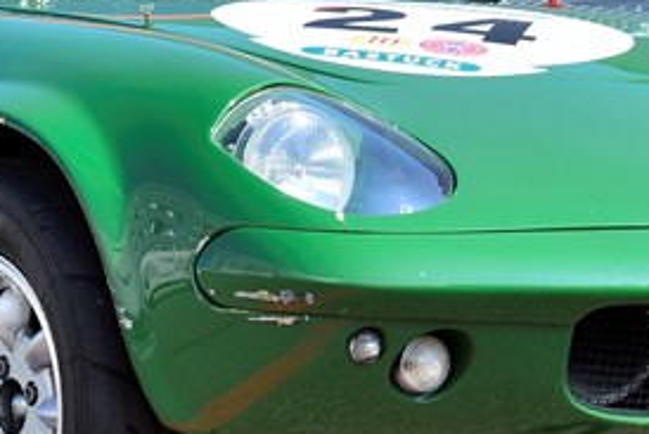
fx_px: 7557
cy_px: 24
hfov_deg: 4.9
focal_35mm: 419
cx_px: 95
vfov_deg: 3.3
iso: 200
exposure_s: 1/200
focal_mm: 120
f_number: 8
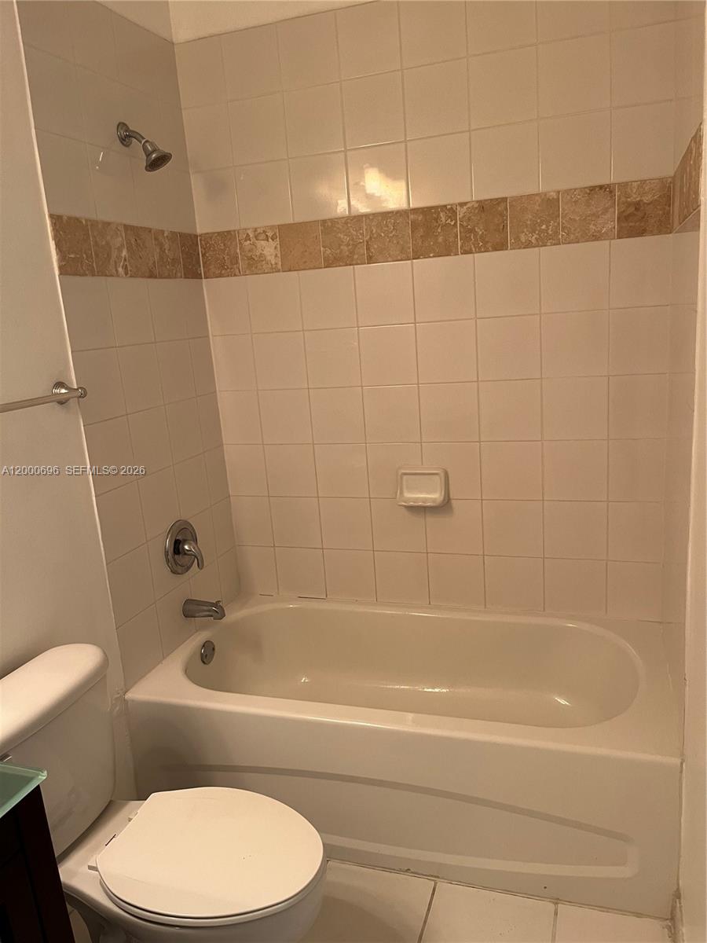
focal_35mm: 26
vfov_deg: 67.3
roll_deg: +4.5
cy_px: 472
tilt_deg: -12.8
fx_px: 708
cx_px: 354
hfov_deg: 53.1
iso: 125
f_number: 1.6
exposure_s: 1/60
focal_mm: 5.1
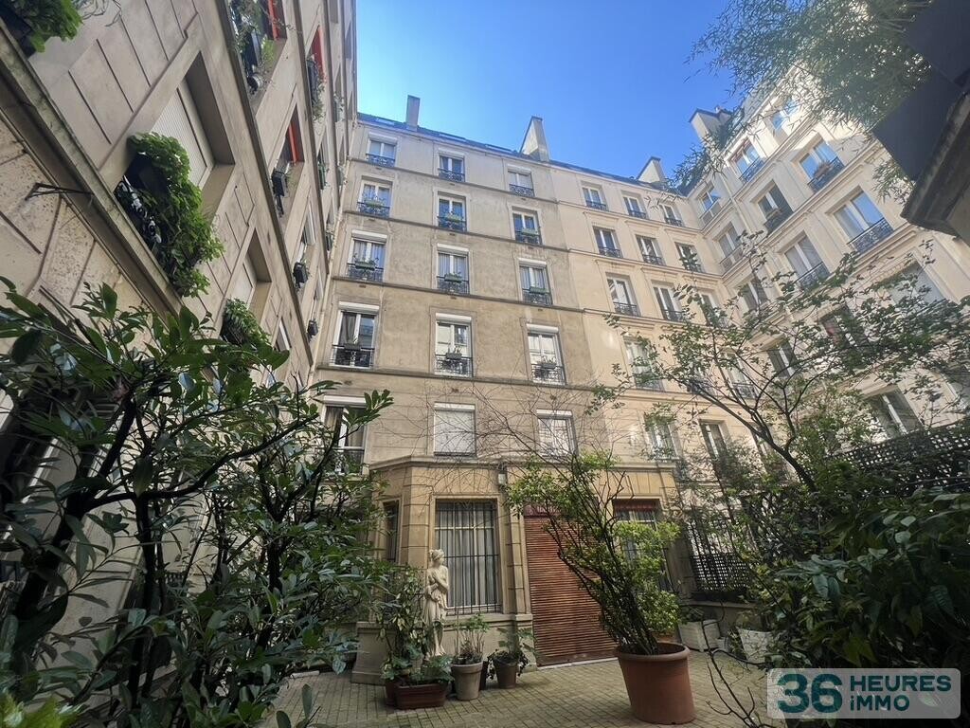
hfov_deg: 106.2
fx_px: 364
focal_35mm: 13
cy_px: 364
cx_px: 485
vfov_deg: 89.9
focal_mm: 1.57
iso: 32
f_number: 1.8
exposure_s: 1/320
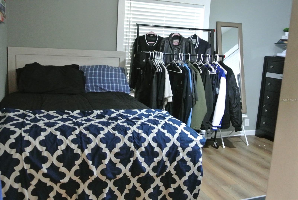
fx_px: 298
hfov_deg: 53.1
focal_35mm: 36
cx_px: 149
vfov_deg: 36.9
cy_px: 100
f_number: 4
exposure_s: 1/25
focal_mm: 13.6
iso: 3200
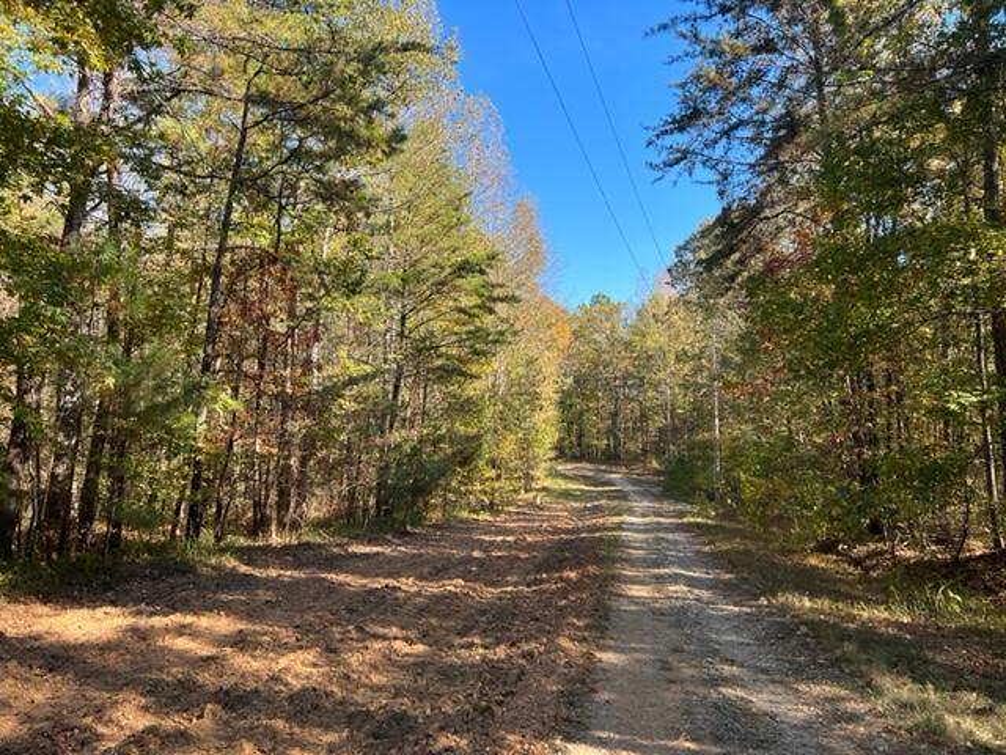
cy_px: 378
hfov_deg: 67.3
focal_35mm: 26
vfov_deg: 53.1
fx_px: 756
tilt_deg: +3.3
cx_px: 503
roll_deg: -0.6
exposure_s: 1/894
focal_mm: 5.7
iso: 50
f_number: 1.5
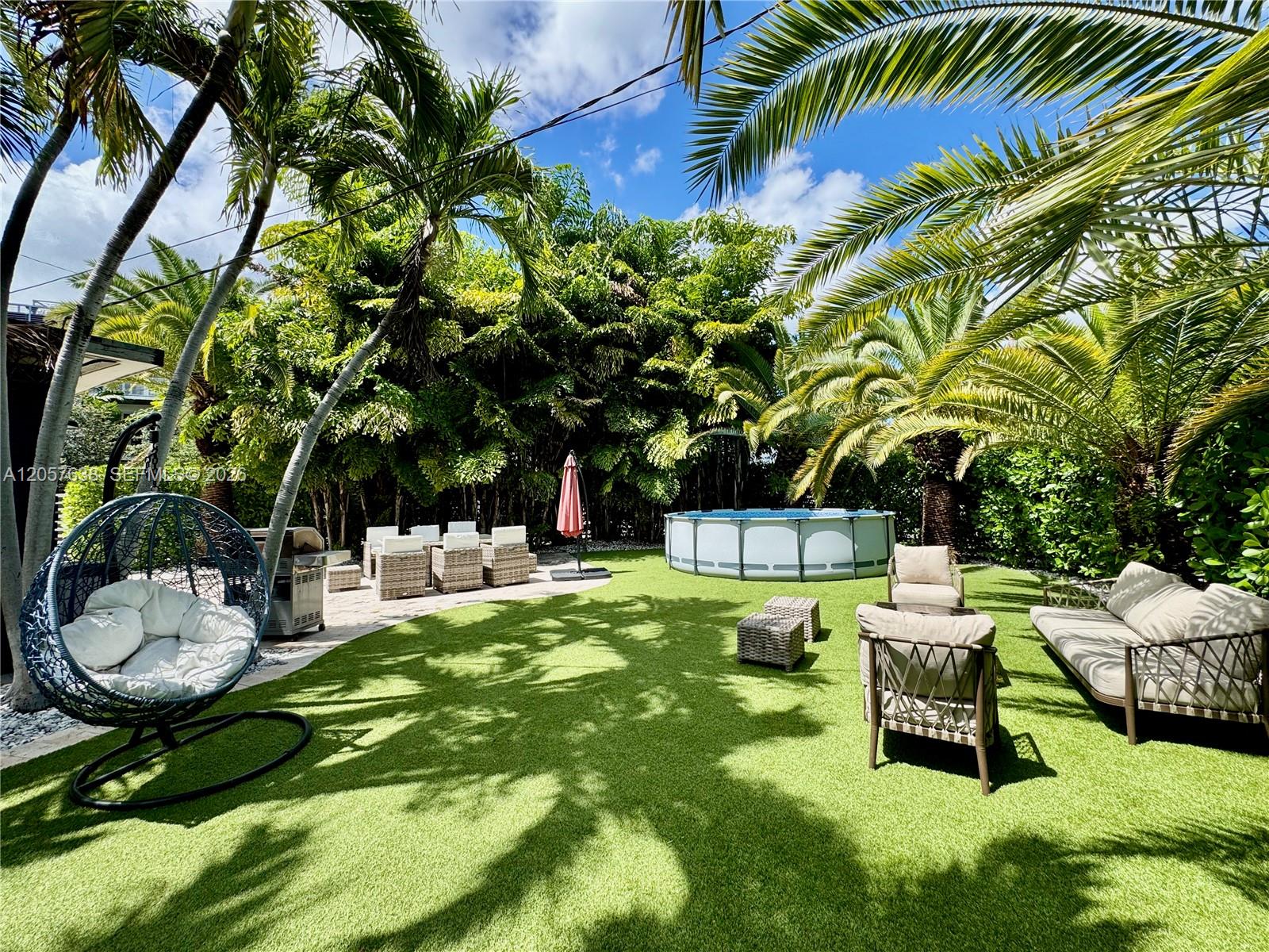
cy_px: 476
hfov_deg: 102.1
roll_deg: +1.1
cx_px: 634
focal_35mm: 14
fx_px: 513
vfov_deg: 85.7
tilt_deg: +2.6
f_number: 2.2
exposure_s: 1/821
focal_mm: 2.22
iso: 40
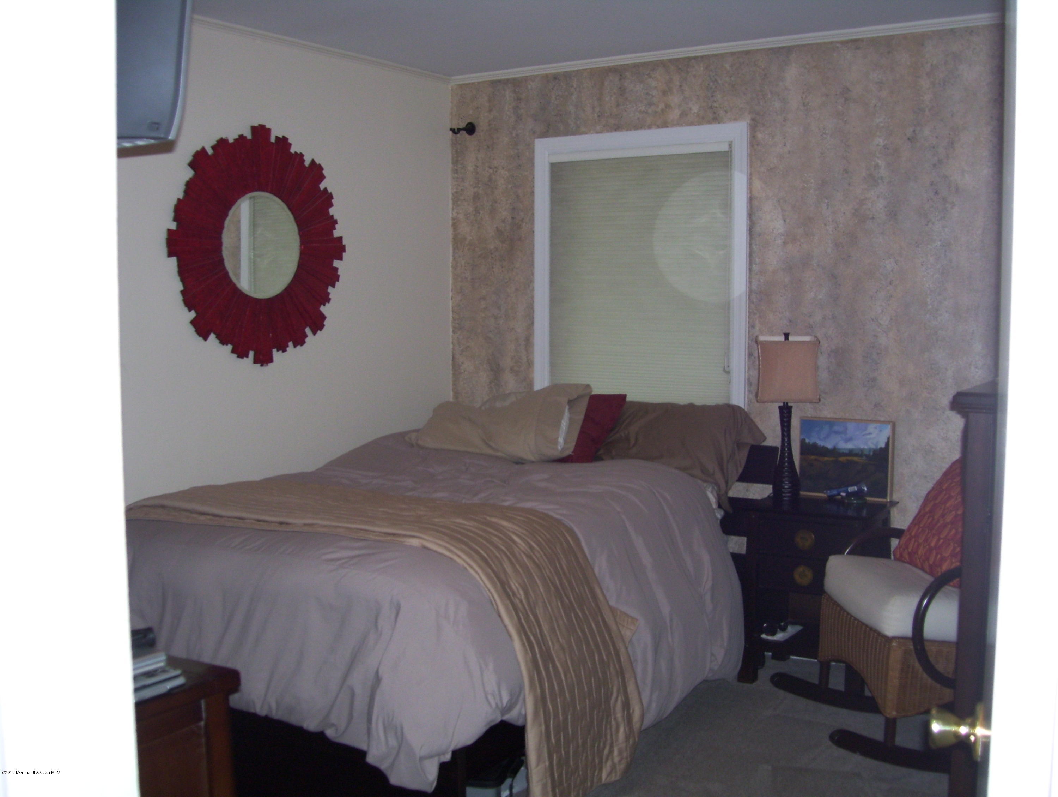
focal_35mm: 36
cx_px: 529
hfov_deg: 51.3
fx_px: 1102
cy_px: 398
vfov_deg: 39.7
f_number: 2.7
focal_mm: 6
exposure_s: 1/60
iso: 100
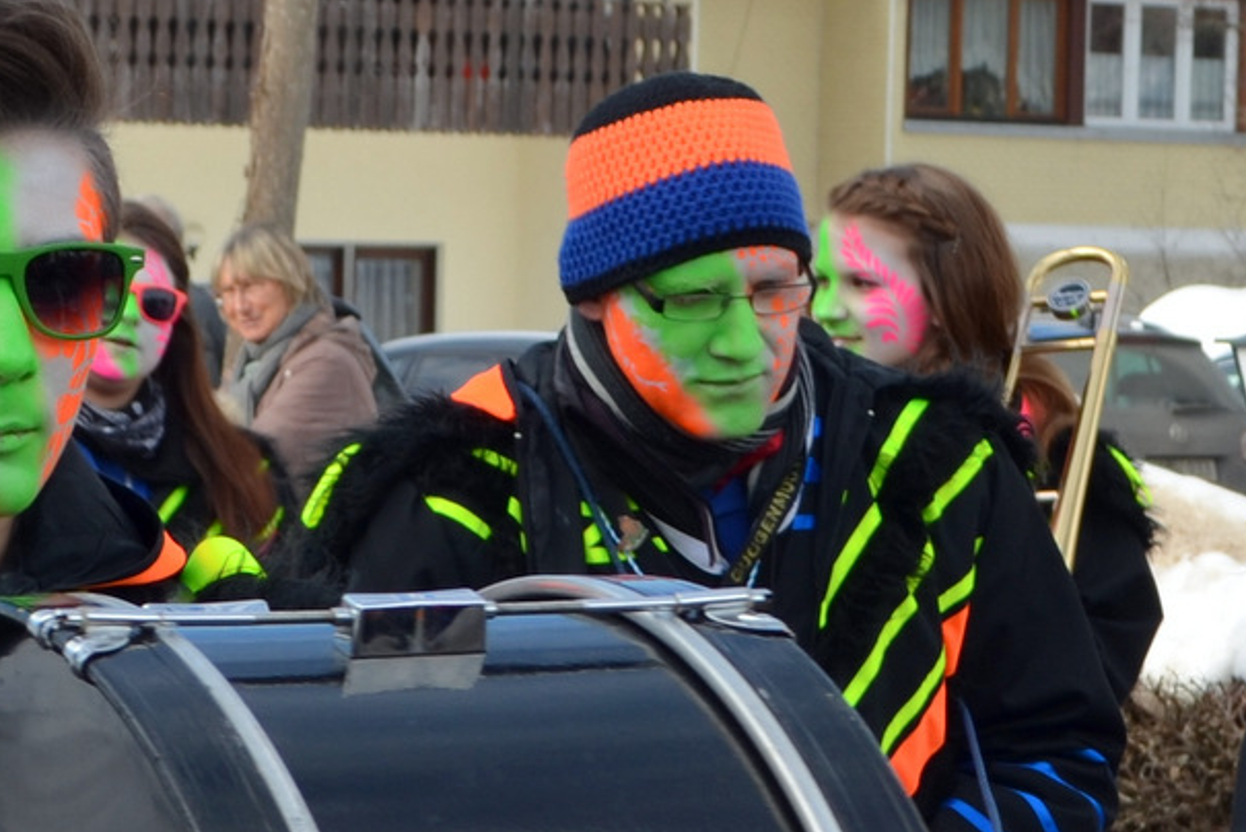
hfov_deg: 16.0
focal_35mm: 127
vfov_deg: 10.8
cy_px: 552
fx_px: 4398
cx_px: 980
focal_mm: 32
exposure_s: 1/160
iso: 100
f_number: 6.3
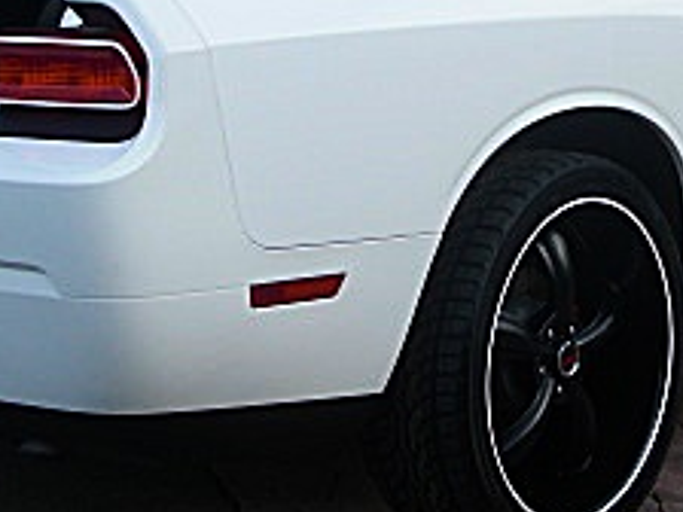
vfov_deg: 14.2
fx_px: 2032
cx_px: 509
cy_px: 34
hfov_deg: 19.0
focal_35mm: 103
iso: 50
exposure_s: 1/250
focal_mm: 6.3
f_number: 2.8
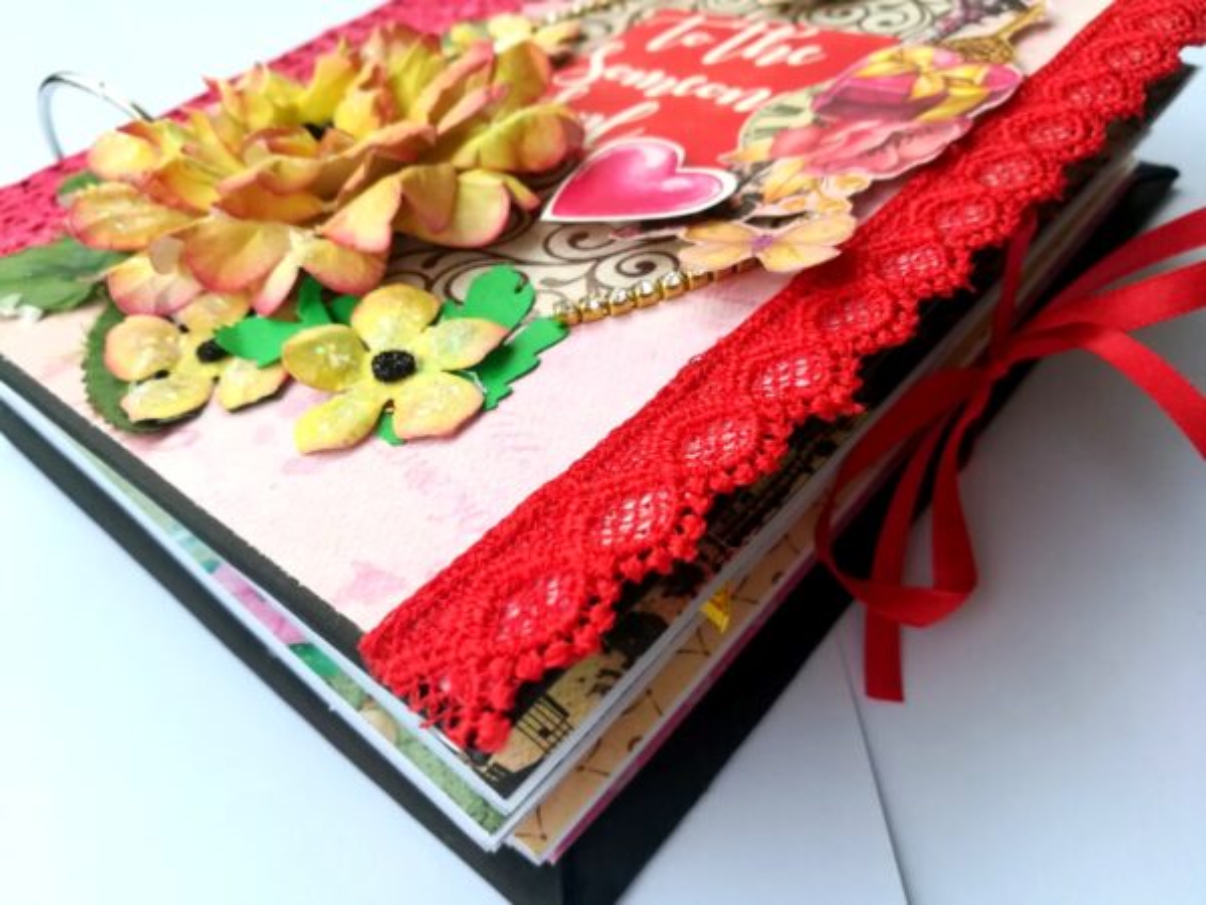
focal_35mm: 26
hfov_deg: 67.3
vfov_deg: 53.1
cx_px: 603
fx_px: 906
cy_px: 452
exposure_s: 1/100
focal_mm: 3.83
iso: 100
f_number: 2.2
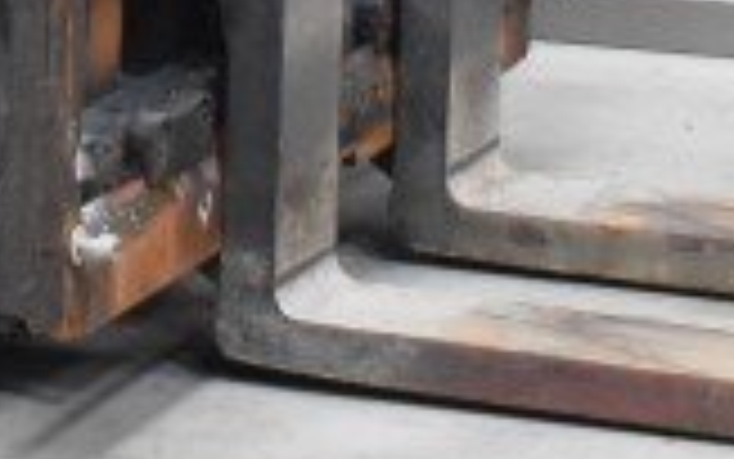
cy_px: -1134
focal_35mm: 350
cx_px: -563
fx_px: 6999
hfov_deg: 5.9
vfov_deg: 3.6
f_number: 5.6
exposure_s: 1/25
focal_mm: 31
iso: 1600
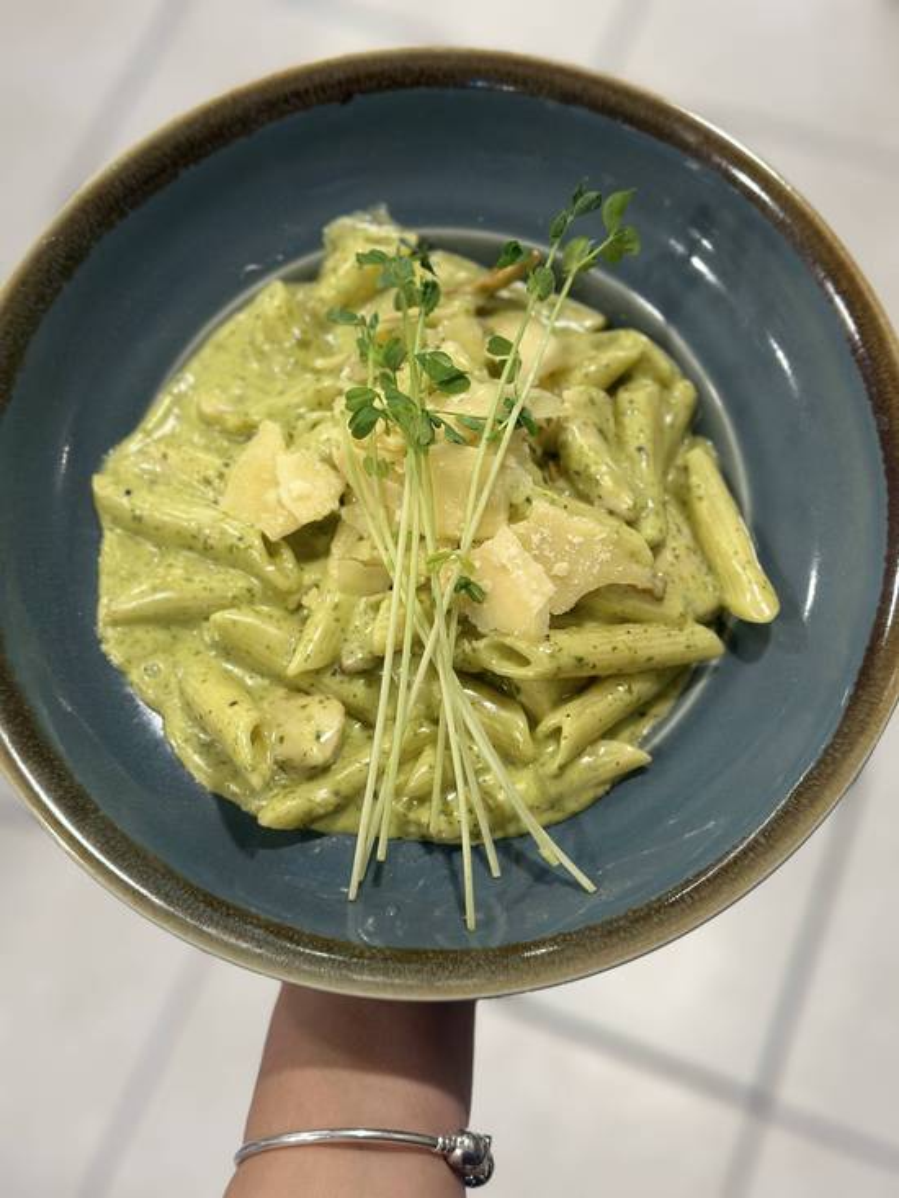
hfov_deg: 30.3
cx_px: 450
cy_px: 599
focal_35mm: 48
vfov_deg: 39.7
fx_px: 1662
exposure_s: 1/50
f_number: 1.78
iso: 100
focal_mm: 6.86
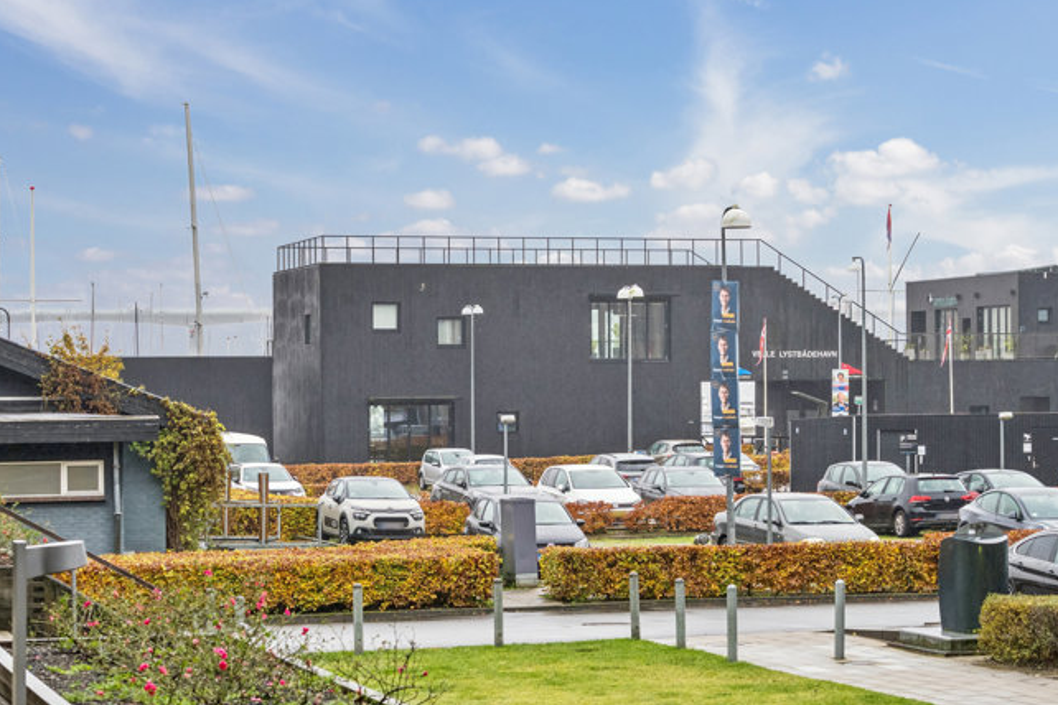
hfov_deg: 22.4
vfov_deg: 15.0
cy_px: 393
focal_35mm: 91
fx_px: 2674
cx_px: 602
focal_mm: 73
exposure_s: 1/100
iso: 1000
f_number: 8
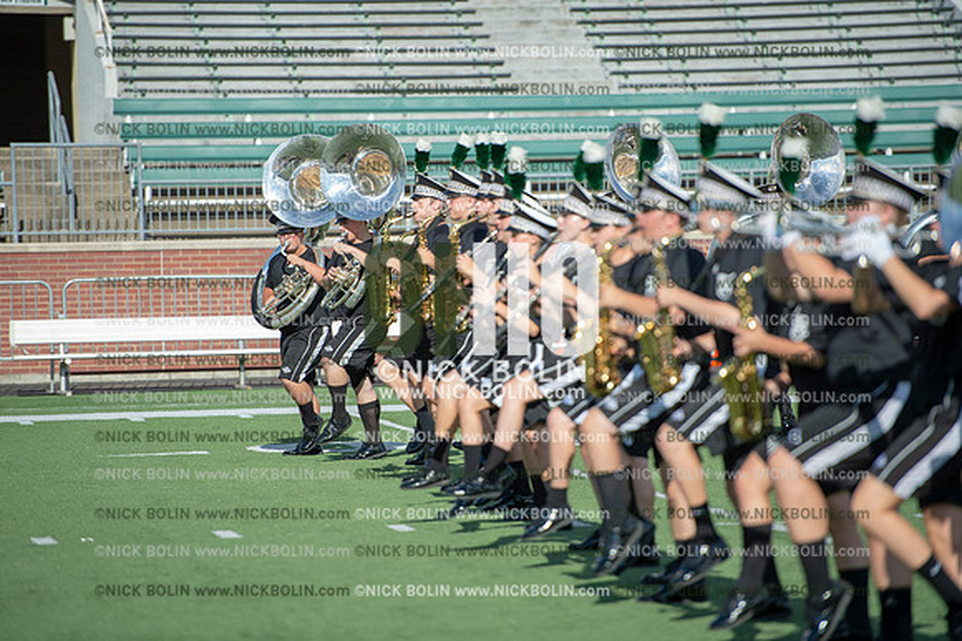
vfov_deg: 6.9
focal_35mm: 200
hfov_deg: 10.3
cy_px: 320
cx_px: 481
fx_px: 5341
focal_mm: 200
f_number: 2.8
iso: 160
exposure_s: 1/2000
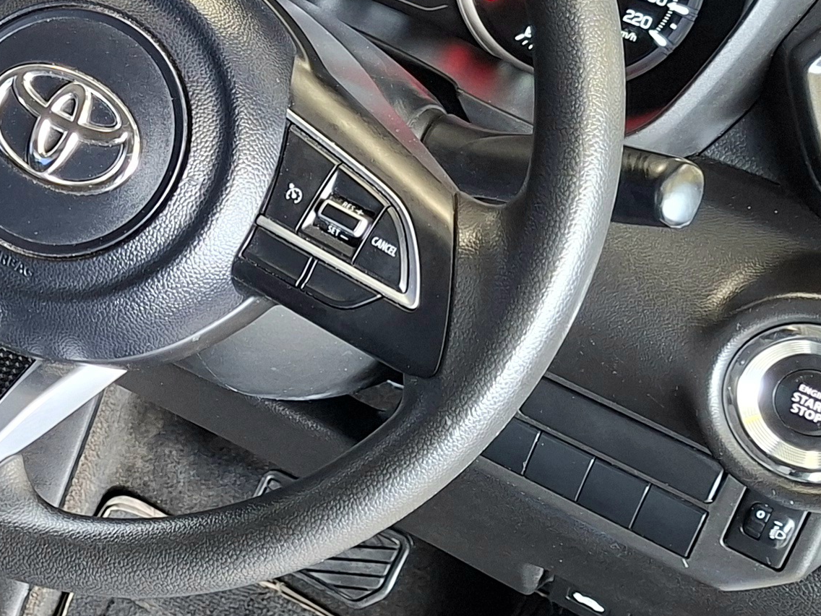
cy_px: 92
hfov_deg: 21.9
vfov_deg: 18.0
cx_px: -218
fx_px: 1921
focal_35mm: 81
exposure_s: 1/33
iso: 250
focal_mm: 5.54
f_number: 1.8
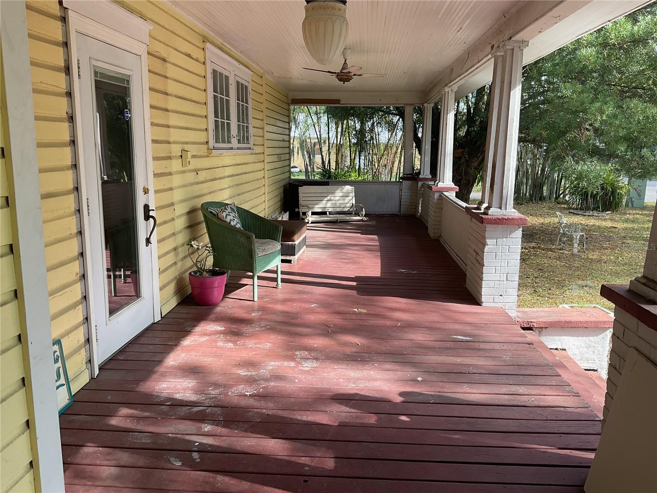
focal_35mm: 29
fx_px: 550
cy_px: 246
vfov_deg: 48.2
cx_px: 328
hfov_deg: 61.7
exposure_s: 1/200
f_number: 1.8
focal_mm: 3
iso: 16
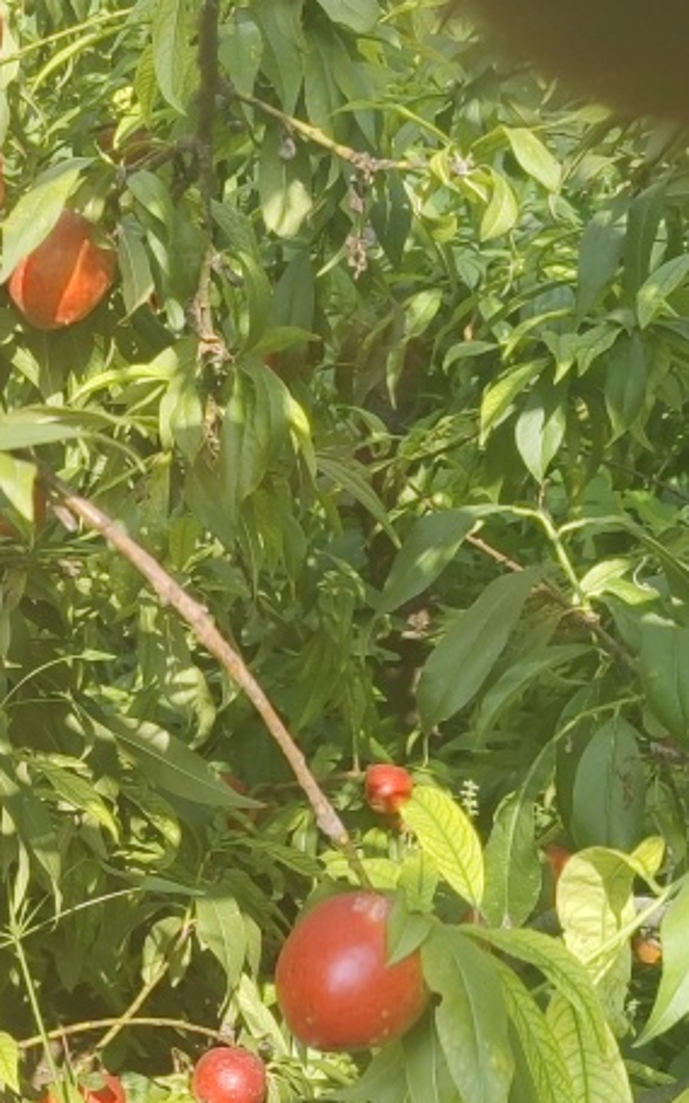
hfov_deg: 18.3
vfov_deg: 30.1
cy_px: 841
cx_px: -169
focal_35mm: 67
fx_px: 2013
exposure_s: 1/765
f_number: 1.9
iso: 50
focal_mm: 5.52
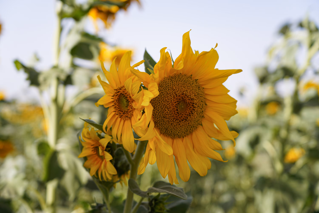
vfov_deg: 19.5
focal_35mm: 70
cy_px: 106
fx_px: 620
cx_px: 160
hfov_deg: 28.8
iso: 100
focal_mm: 70
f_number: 4
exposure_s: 1/500
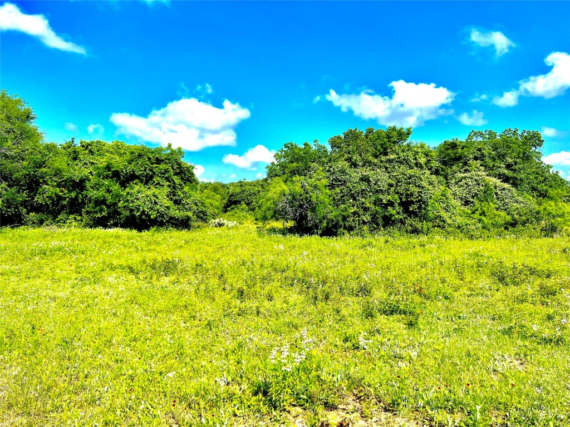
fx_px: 428
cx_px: 285
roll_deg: -0.2
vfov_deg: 53.1
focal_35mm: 26
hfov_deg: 67.3
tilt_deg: -2.1
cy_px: 214
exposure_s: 1/4115
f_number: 1.5
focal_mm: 5.7
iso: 50
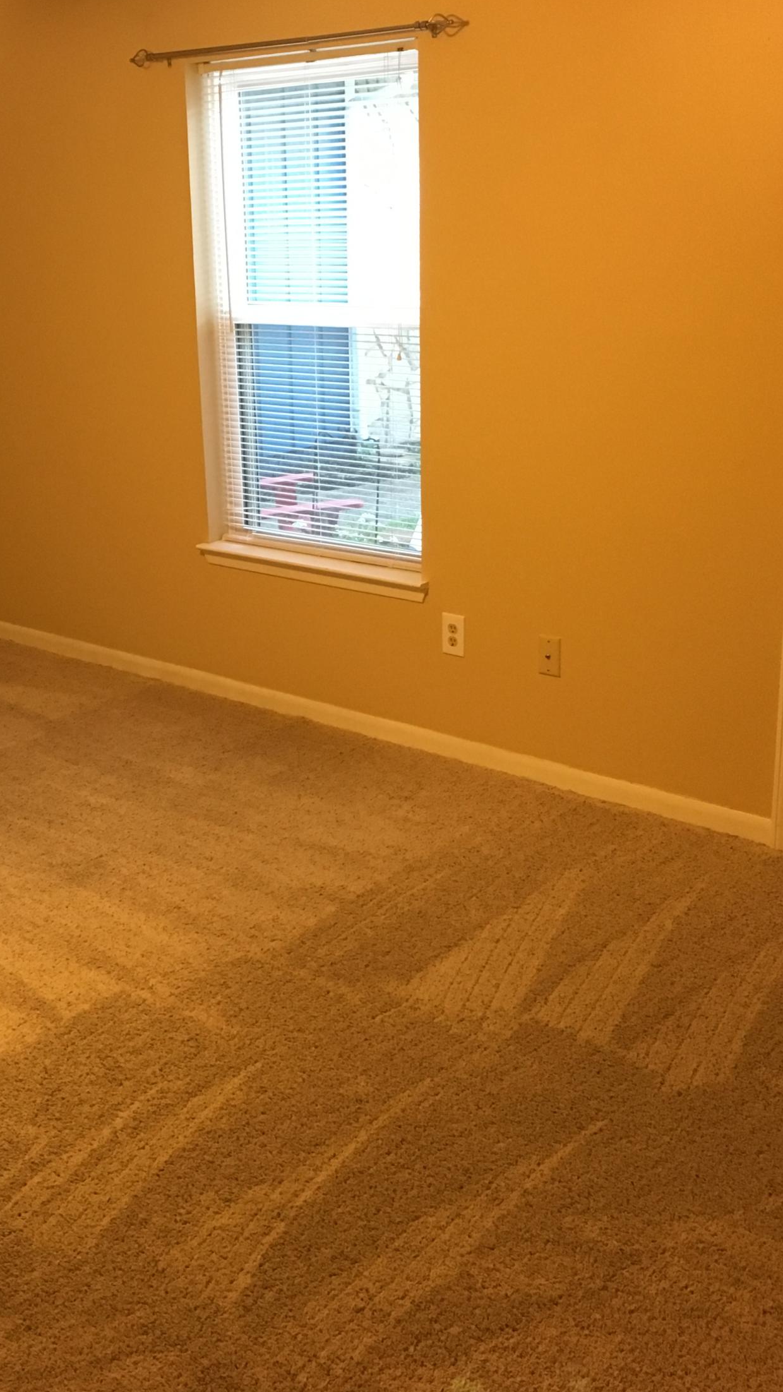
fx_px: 1587
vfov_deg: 47.4
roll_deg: +2.2
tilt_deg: -17.6
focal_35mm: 43
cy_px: 692
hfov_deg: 27.3
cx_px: 195
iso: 160
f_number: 2.2
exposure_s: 1/30
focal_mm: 4.15
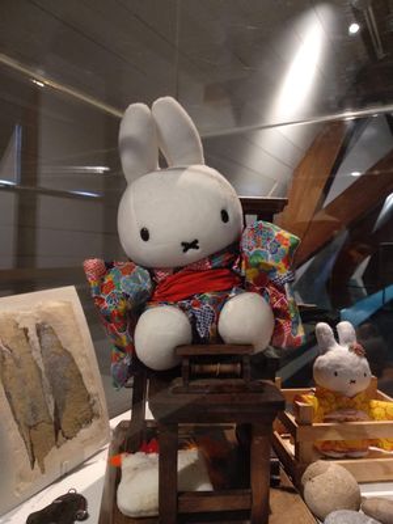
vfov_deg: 67.3
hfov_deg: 53.1
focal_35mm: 26
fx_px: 394
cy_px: 262
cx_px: 196
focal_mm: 3.81
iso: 500
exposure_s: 1/25
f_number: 2.2
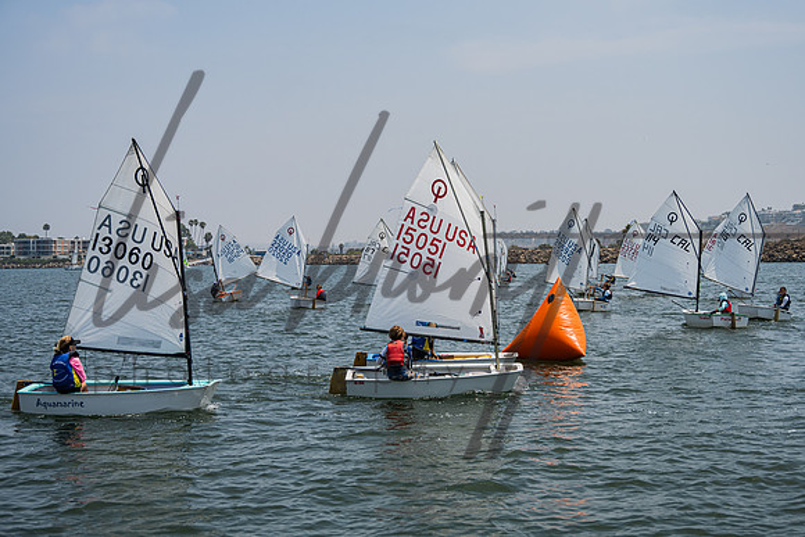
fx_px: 1251
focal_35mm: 56
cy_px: 259
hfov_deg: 35.7
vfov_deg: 24.2
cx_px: 420
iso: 320
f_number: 5.6
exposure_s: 1/2500
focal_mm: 50
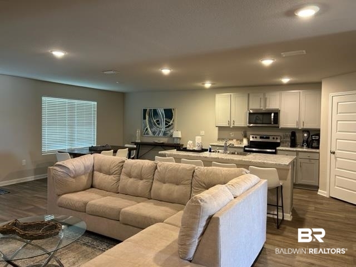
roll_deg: +0.1
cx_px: 178
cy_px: 134
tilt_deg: -1.9
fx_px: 267
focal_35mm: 26
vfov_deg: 53.1
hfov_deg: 67.3
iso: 160
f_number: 1.5
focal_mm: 5.7
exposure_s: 1/60
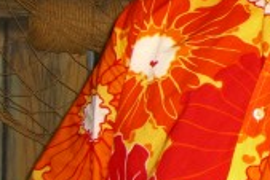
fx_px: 1051
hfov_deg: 13.4
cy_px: -51
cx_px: 454
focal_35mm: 140
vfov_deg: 9.6
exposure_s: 1/60
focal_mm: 7.9
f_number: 2.8
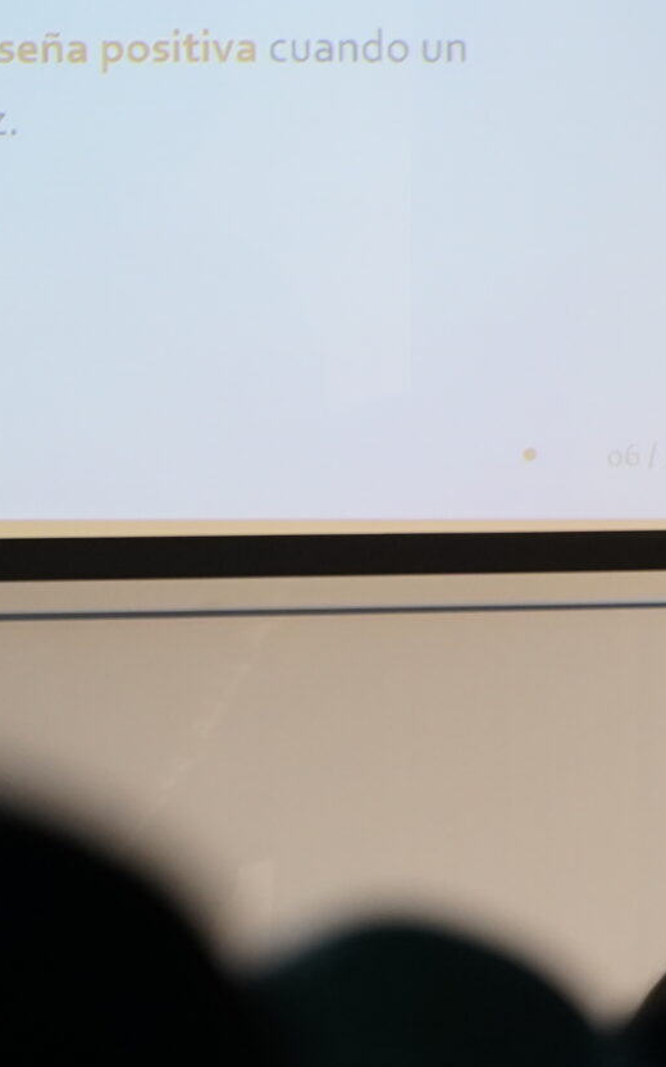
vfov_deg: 5.0
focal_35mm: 423
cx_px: 1160
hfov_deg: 3.1
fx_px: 12295
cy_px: 384
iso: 2000
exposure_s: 1/160
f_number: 4.5
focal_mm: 135
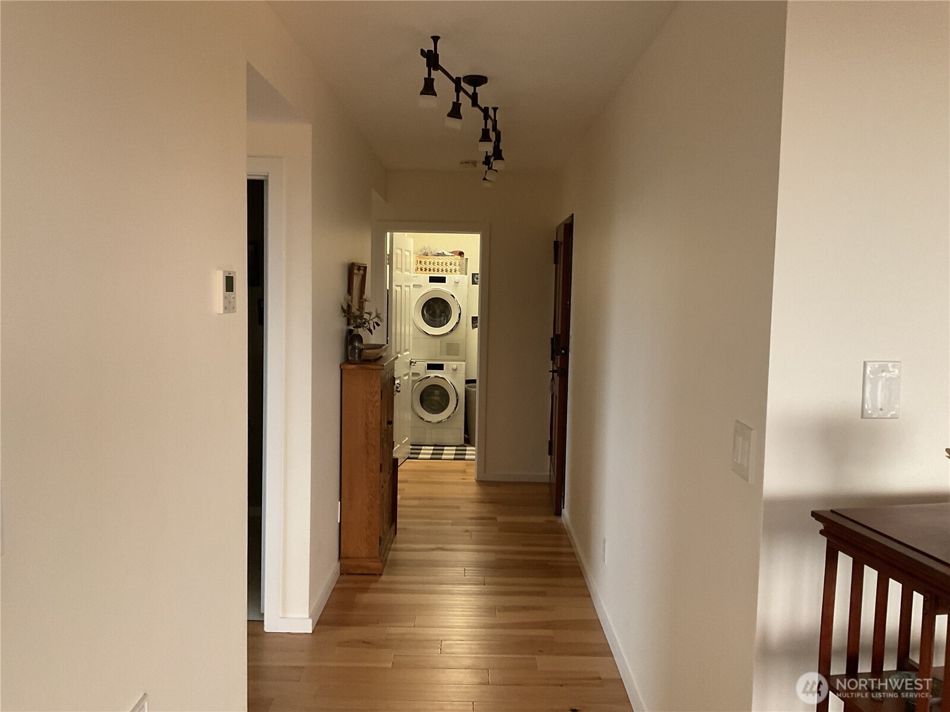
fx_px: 796
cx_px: 475
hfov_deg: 61.7
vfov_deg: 48.2
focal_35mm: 29
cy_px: 356
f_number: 1.8
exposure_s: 1/60
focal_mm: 3
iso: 200
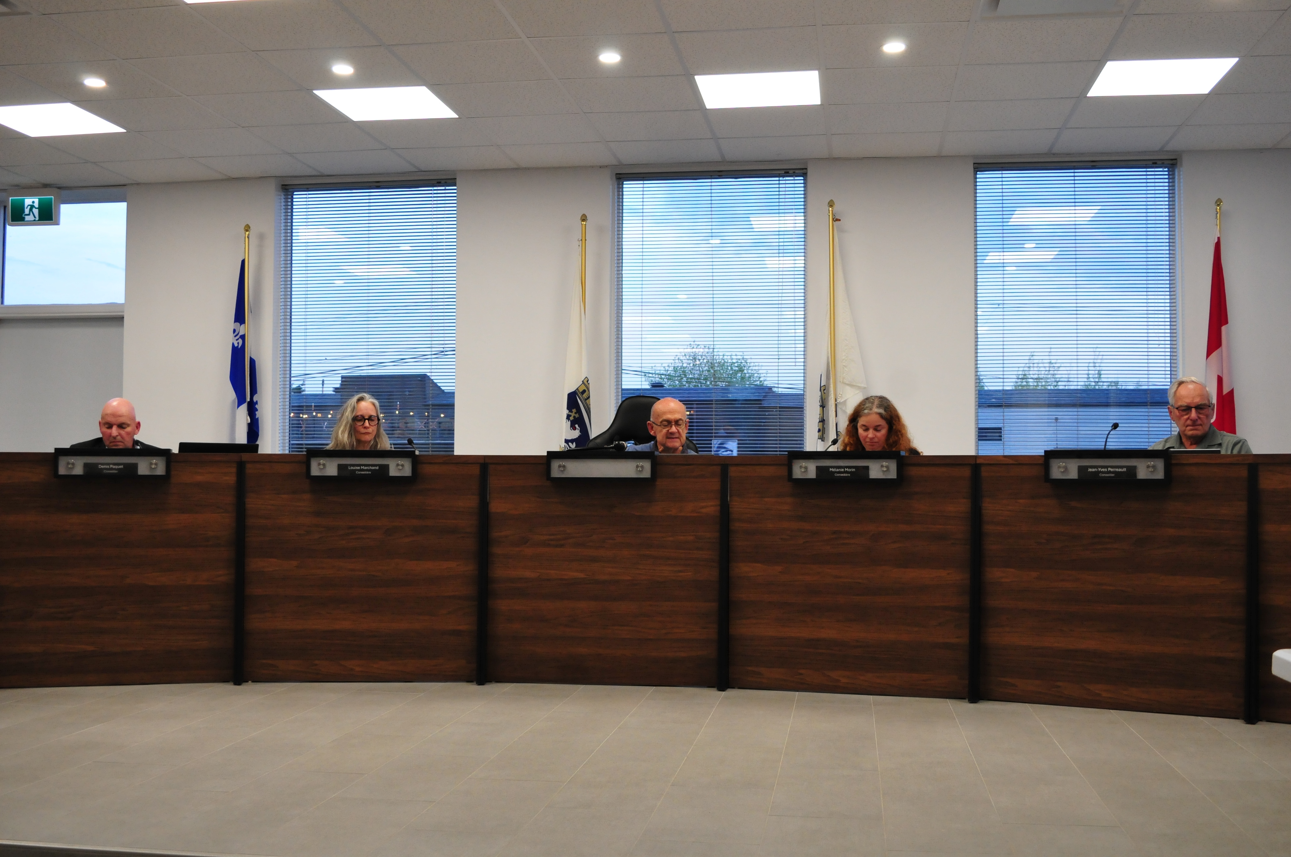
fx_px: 1343
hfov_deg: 51.3
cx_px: 646
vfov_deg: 35.4
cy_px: 428
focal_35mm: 38
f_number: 5.6
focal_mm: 25
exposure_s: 1/125
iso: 1000
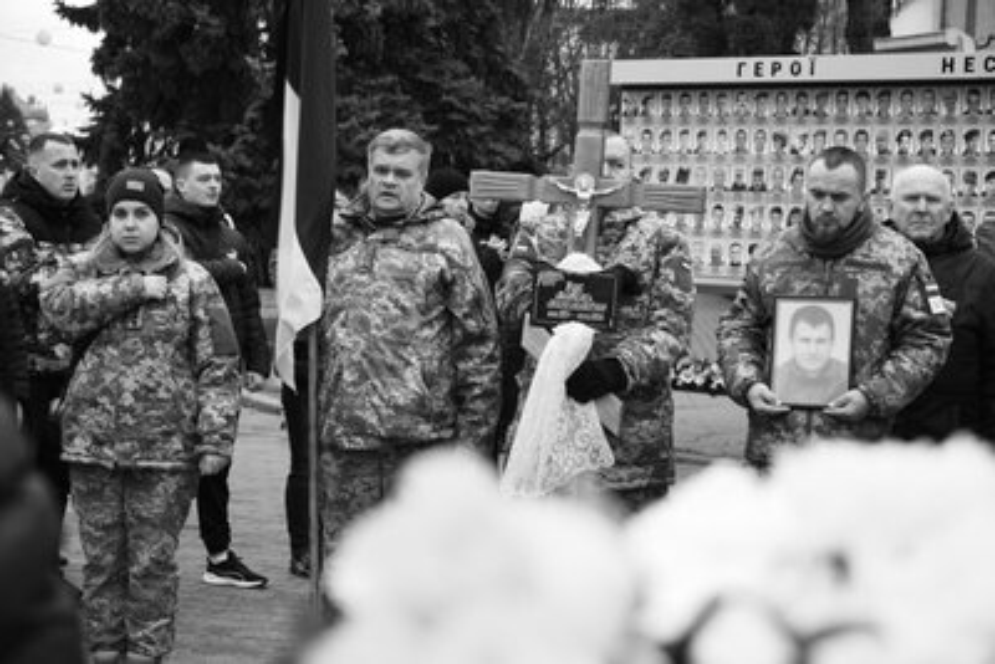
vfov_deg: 18.9
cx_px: 498
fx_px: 1991
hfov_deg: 28.1
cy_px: 332
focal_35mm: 72
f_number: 4.5
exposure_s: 1/50
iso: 125
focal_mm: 48
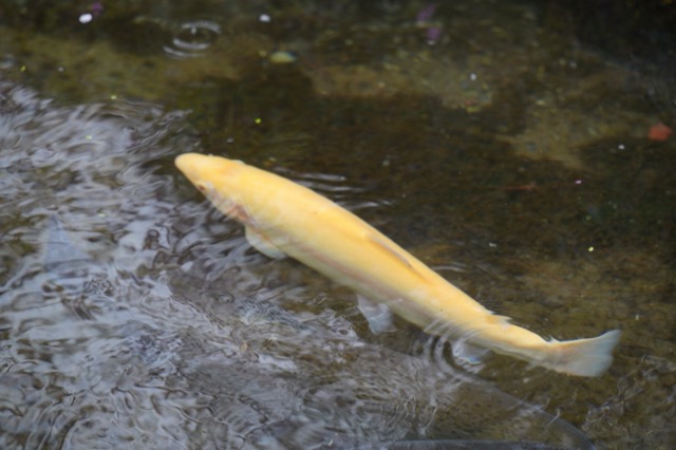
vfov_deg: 6.9
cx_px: 338
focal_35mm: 200
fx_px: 3753
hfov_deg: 10.3
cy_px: 225
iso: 1250
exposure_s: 1/100
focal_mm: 200
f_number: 6.3
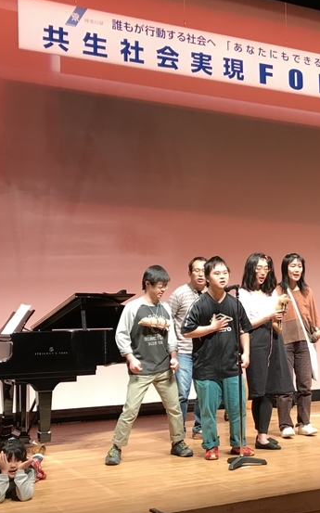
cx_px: 317
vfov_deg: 36.8
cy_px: 309
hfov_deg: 22.6
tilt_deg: +3.0
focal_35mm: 55
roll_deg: +2.4
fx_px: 768
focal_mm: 3.99
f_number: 1.8
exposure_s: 1/20
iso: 40
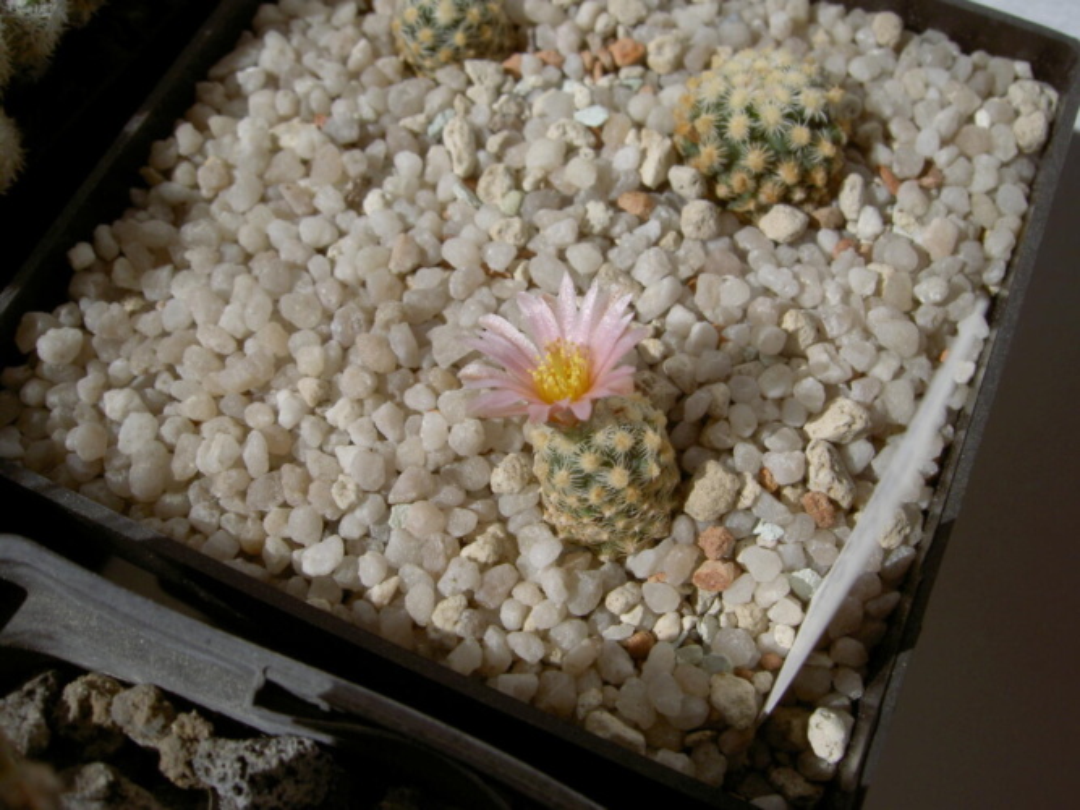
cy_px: 405
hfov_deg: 47.9
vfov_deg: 36.8
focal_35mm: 39
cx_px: 540
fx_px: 1217
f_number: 4.7
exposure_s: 1/1250
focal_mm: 8
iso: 50
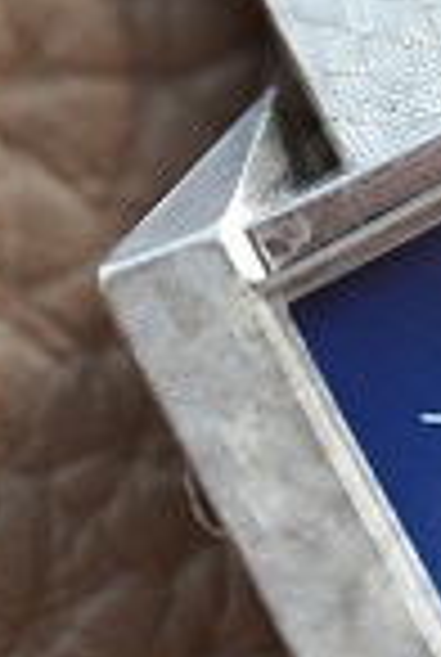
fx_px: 8979
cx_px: 965
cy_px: 439
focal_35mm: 491
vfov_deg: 4.2
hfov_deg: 2.8
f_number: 2.8
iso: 1600
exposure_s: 1/250
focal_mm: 105
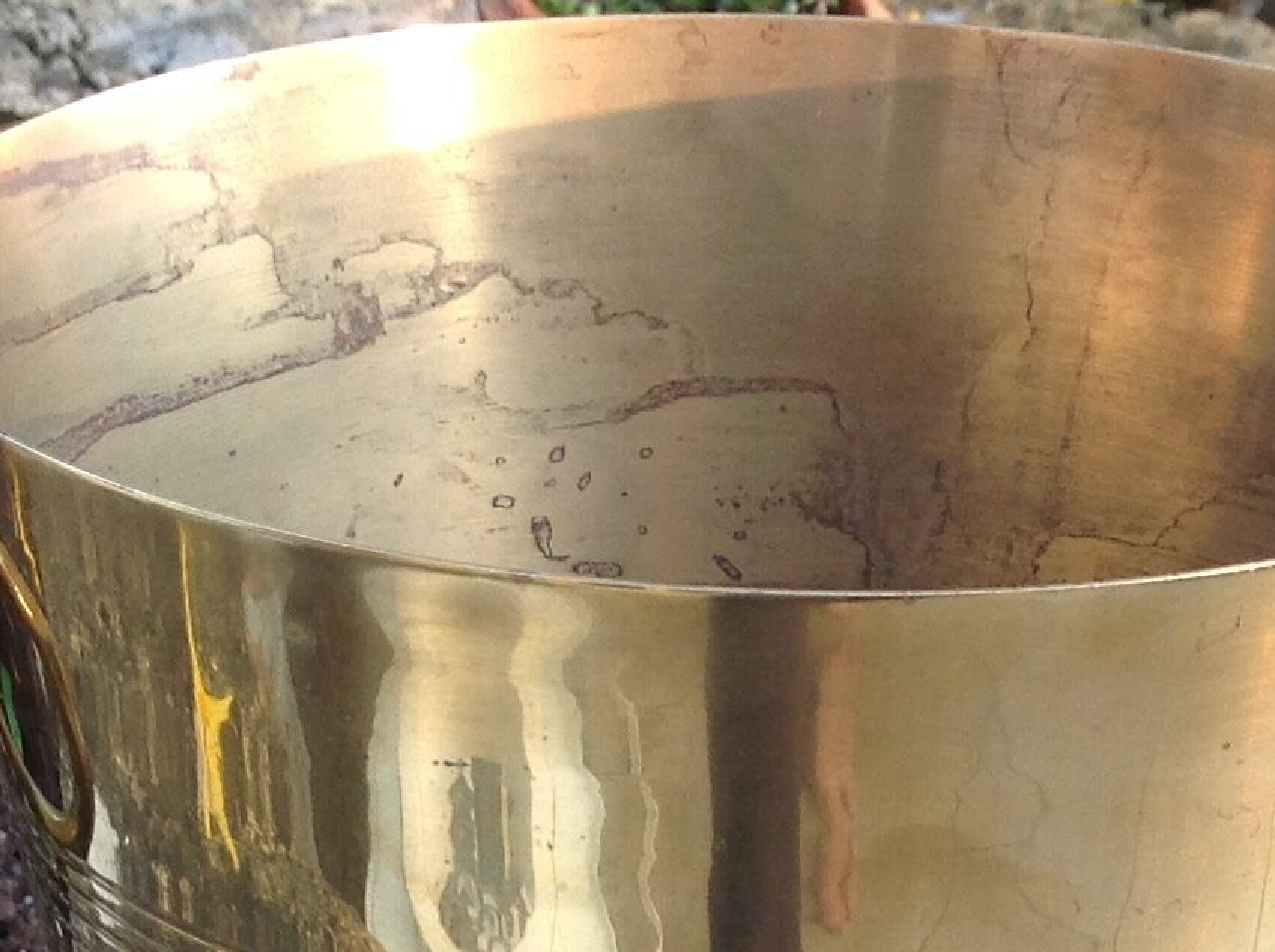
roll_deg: -4.9
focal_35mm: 107
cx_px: 717
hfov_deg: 18.4
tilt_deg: -31.9
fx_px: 3934
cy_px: 982
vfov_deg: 13.6
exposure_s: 1/60
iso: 64
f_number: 2.4
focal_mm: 4.28
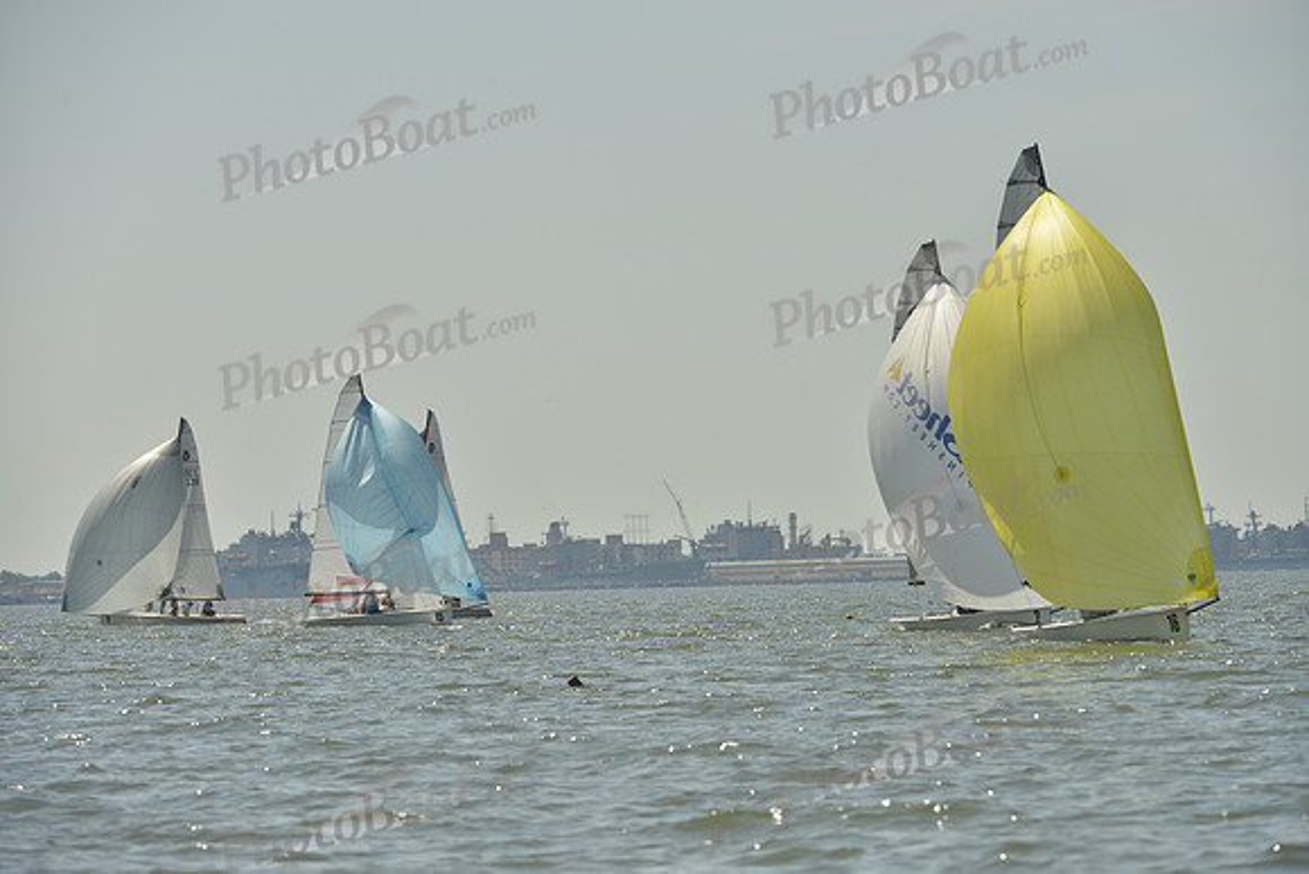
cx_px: 654
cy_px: 437
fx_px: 7274
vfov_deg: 6.9
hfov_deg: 10.3
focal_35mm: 200
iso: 200
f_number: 7.1
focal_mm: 200
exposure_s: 1/1250
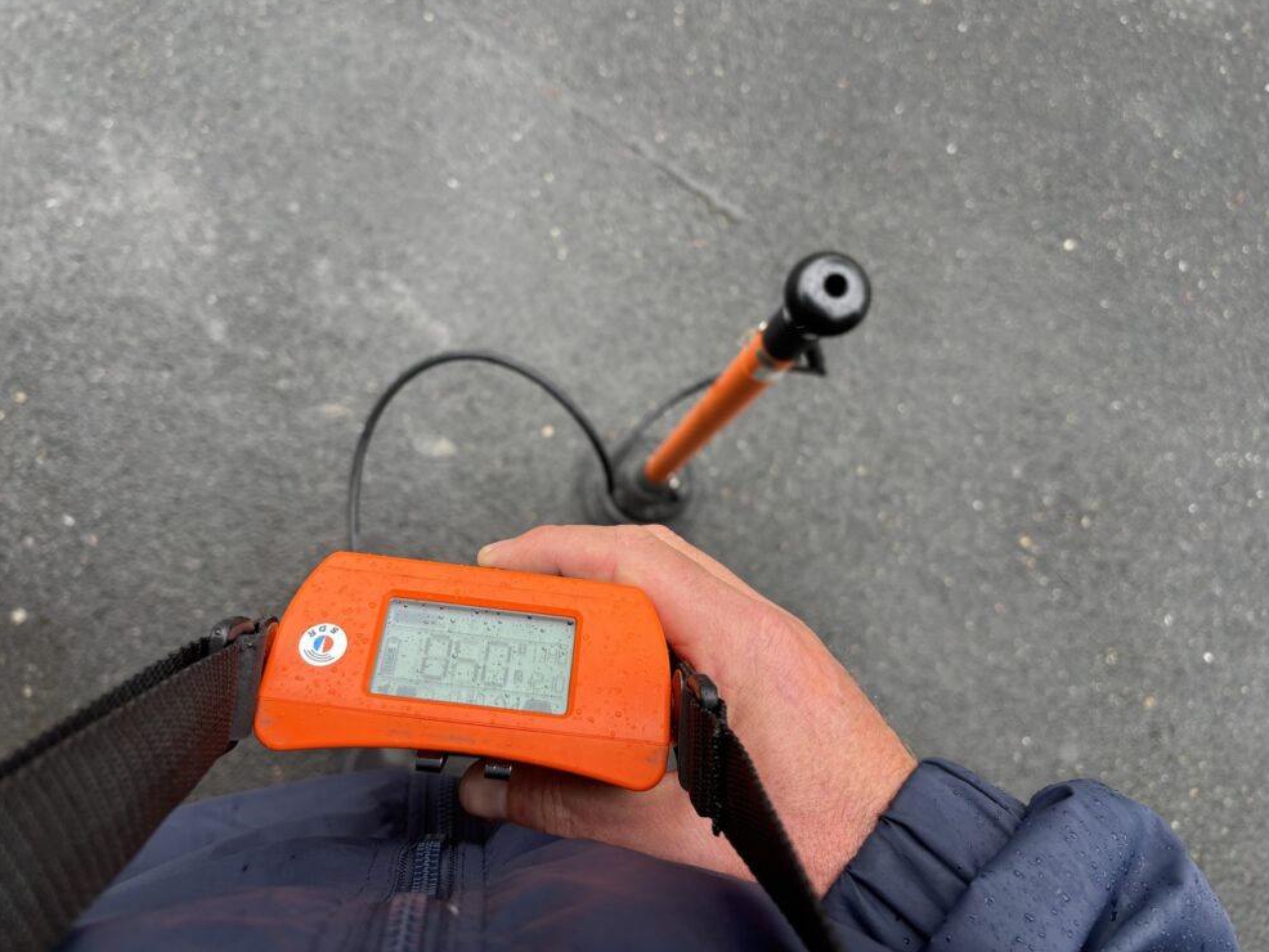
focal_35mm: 27
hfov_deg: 65.3
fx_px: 990
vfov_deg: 51.4
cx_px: 634
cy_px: 459
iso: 40
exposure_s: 1/244
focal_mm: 5.96
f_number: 1.6
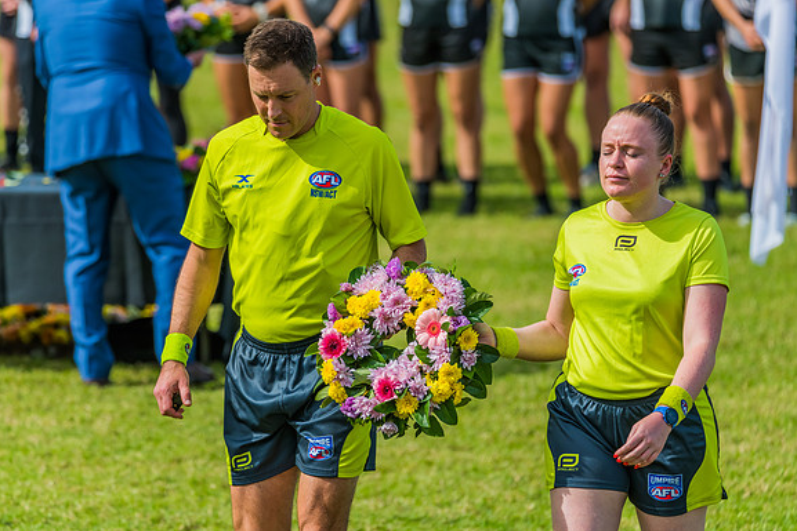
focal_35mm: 352
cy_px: 266
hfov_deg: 5.9
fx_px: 7794
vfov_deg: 3.9
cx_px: 398
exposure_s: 1/2000
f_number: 6.3
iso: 640
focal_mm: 350
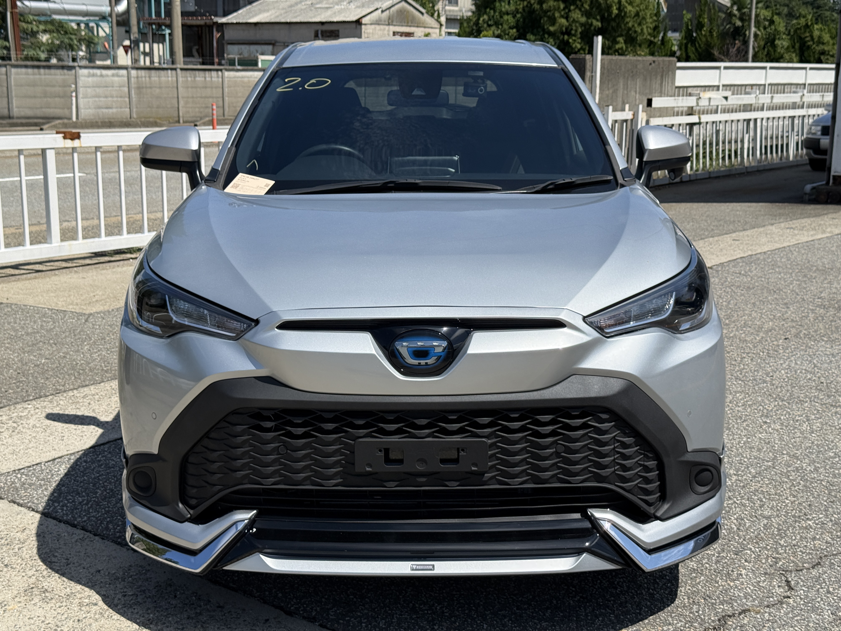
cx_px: 420
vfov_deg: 30.3
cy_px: 316
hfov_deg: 39.7
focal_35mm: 48
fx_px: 1166
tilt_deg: -11.2
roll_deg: -0.8
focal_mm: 6.76
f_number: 1.78
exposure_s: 1/7143
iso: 80
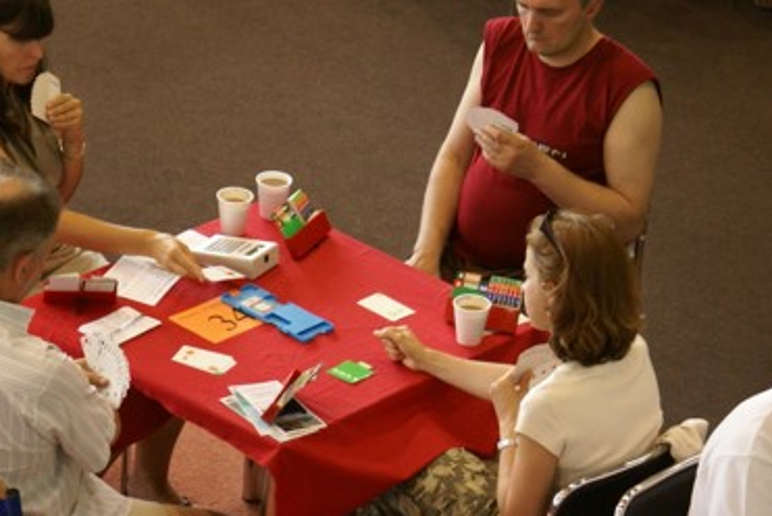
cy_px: 221
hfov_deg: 10.4
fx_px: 4249
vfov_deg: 6.9
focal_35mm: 198
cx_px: 250
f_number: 5.6
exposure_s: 1/30
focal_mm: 70
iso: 400
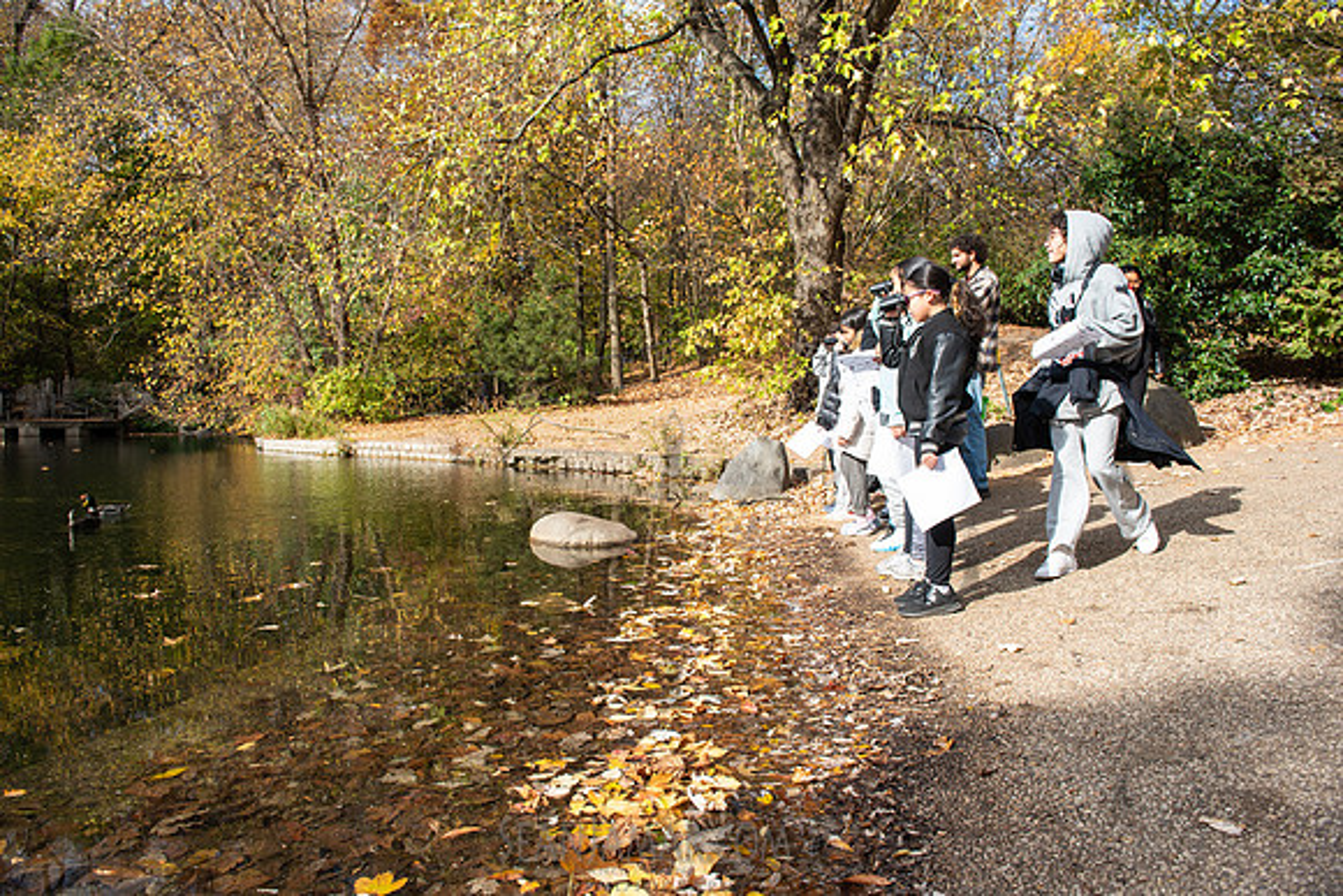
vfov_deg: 53.1
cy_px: 448
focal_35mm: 24
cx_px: 672
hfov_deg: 73.6
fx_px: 898
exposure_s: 1/400
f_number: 5
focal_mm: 24
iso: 160
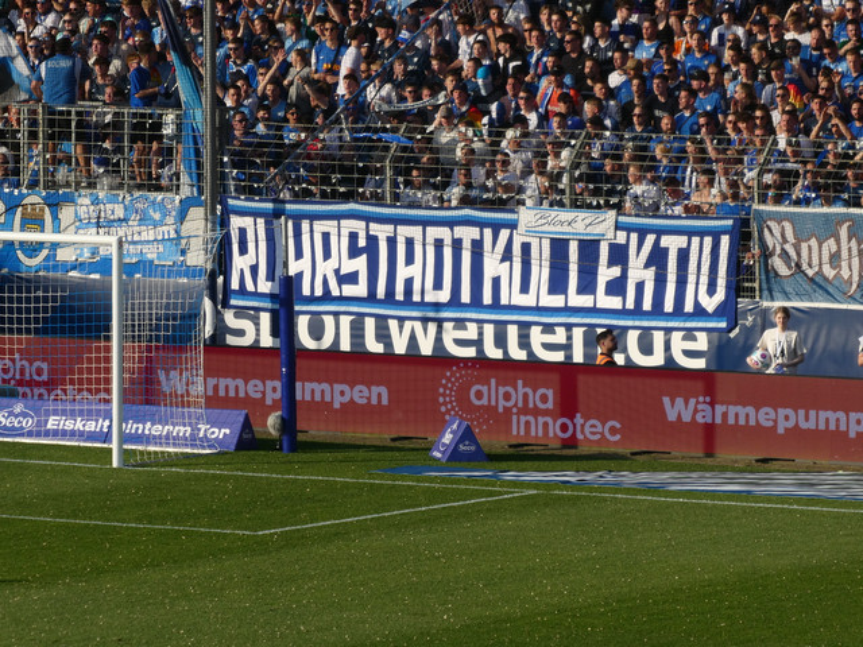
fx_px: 8651
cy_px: 324
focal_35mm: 347
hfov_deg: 5.7
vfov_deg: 4.3
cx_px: 432
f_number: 6
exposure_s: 1/200
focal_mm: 62.1
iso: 80
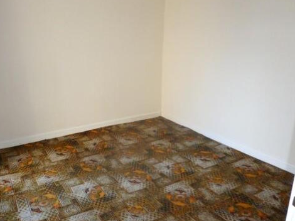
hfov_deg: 57.9
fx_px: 264
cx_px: 116
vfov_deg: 45.4
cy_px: 119
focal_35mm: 31
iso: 400
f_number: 3.1
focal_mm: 4.5
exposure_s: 1/60
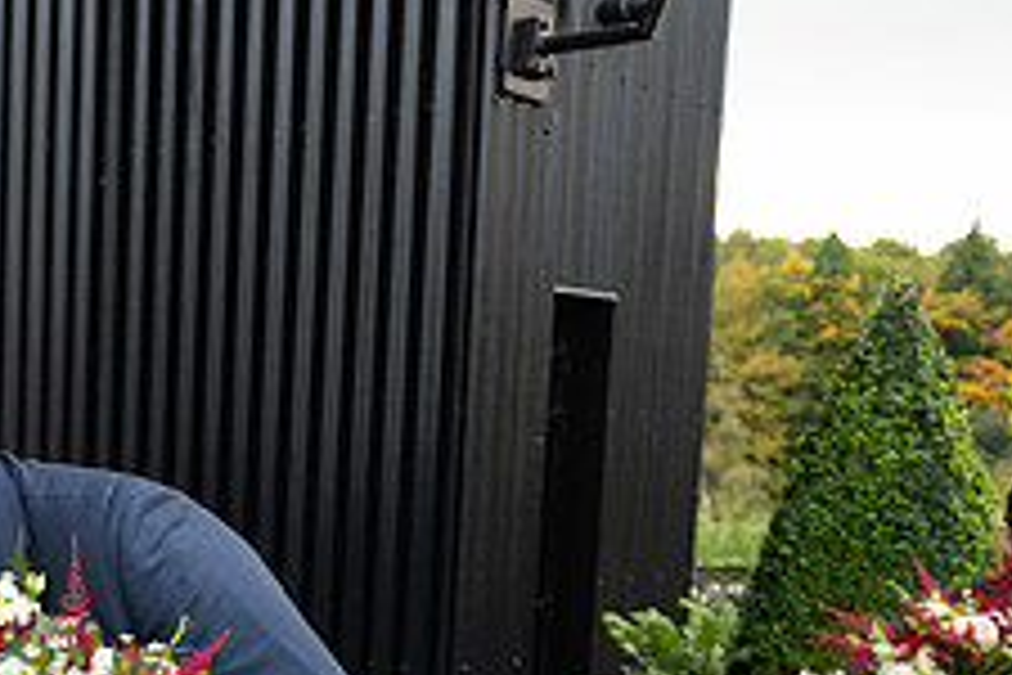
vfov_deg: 21.0
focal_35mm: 62
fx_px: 1743
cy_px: 704
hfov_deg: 28.8
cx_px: -148
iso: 320
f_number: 3.5
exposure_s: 1/160
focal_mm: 24
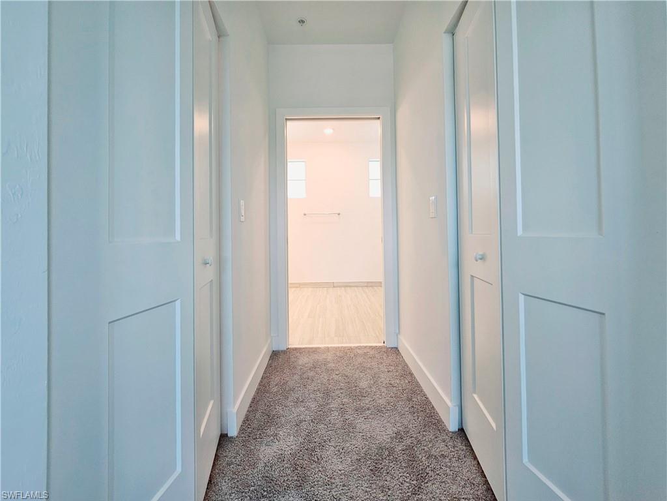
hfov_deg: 106.2
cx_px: 334
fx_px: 250
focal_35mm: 13
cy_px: 250
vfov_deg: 89.9
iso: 64
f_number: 2.2
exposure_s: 1/60.2
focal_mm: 2.2
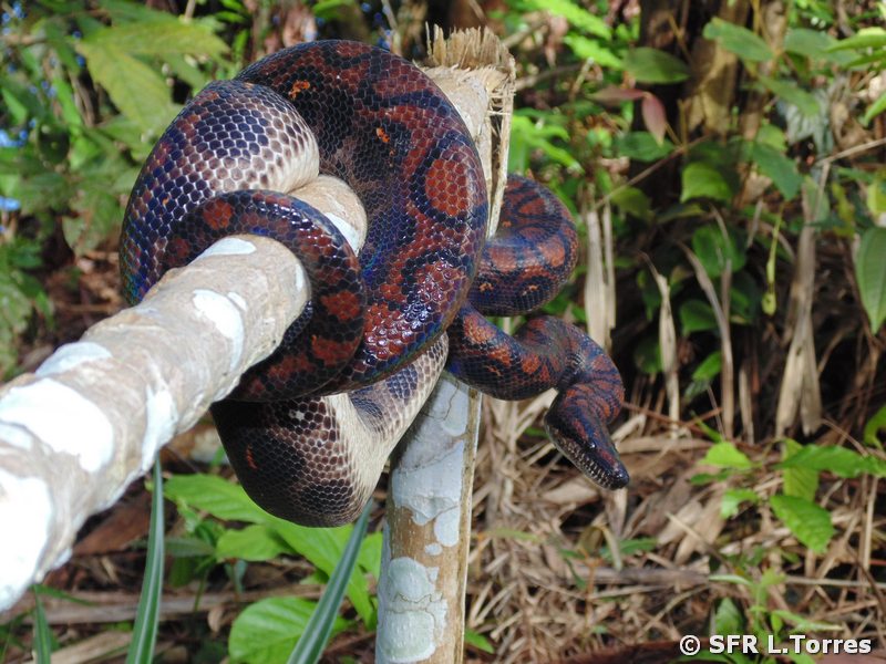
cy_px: 332
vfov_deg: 15.1
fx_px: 2508
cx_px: 443
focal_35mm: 98
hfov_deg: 20.0
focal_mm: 17.5
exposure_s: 1/60
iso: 100
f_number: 4.6
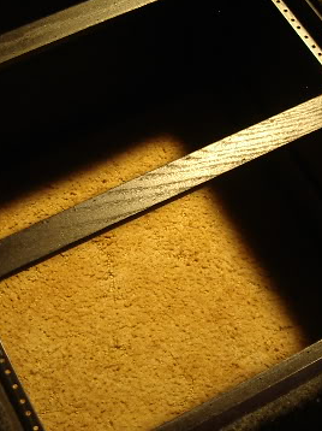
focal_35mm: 68
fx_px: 844
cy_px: 190
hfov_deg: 21.6
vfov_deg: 28.6
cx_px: 145
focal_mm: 5.8
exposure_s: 1/6
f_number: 2.6
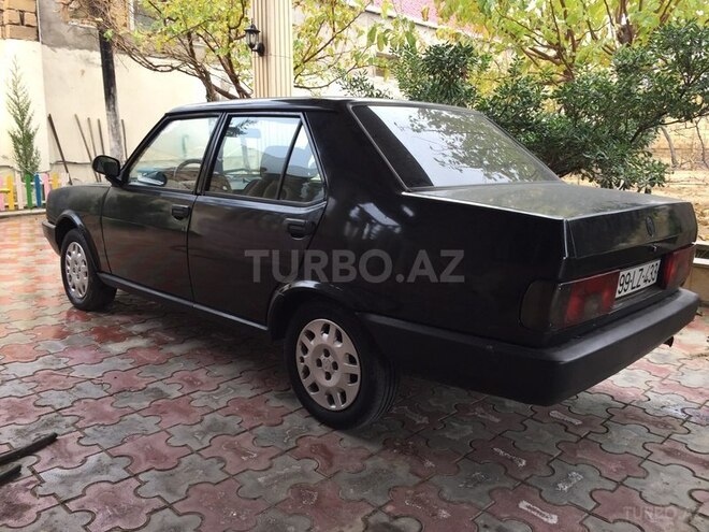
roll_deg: +0.1
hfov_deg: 61.7
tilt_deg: -10.4
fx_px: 594
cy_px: 266
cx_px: 354
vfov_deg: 48.2
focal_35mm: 29
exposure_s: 1/50
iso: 32
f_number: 2.2
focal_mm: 4.15
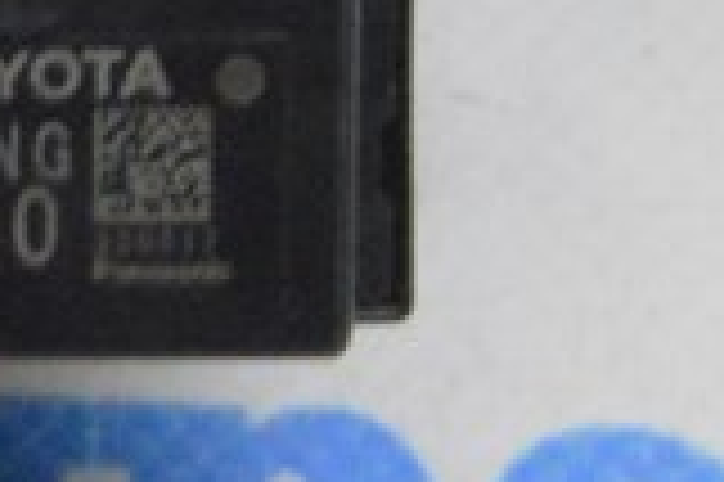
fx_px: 8820
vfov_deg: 3.1
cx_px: -985
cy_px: -709
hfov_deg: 4.6
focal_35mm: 439
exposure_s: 1/20
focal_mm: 46
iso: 6400
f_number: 20
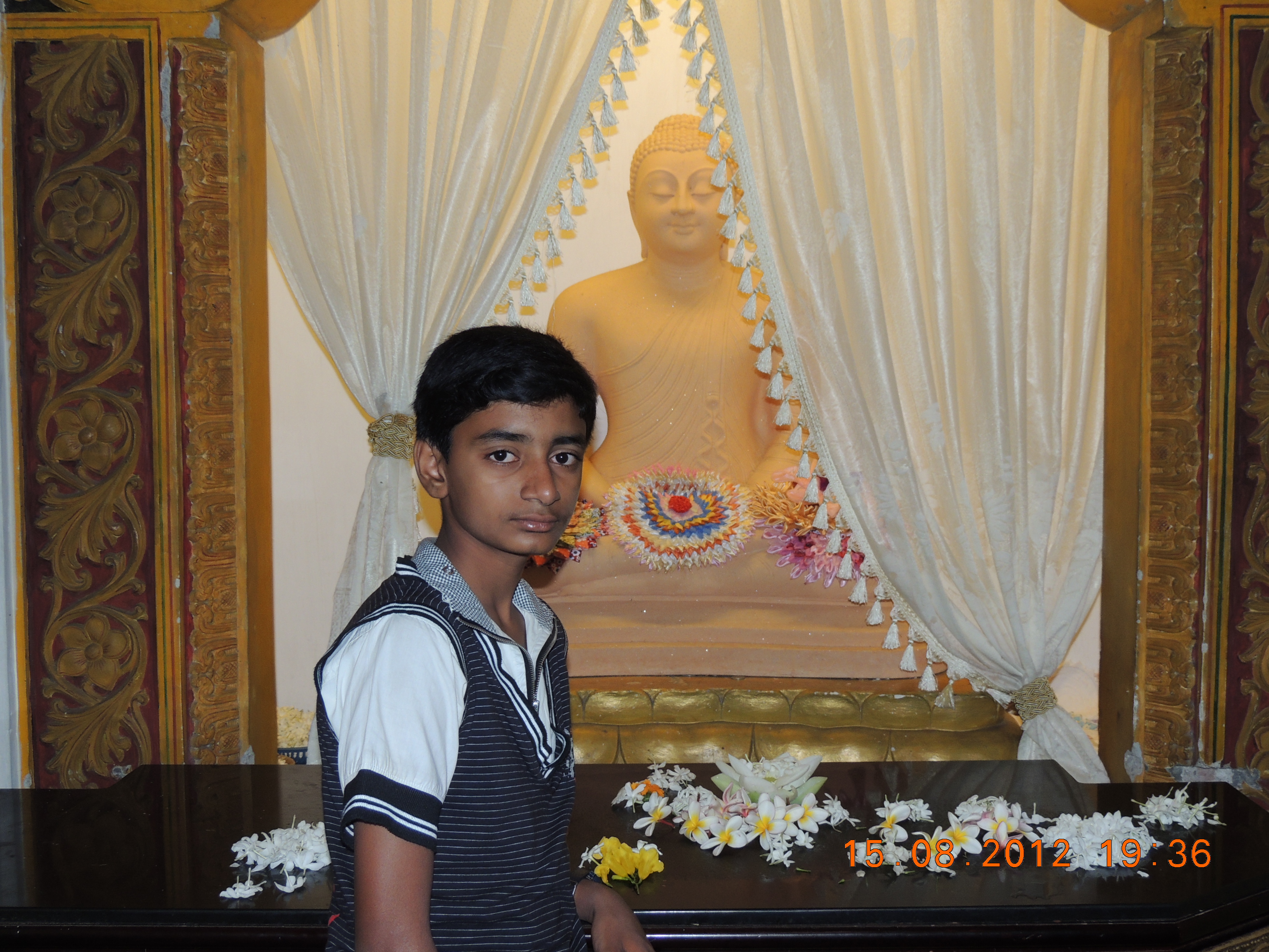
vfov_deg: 36.0
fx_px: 1466
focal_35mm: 40
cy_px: 476
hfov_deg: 46.8
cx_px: 634
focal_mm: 7.1
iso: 200
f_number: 3.3
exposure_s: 1/30
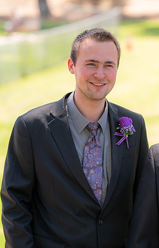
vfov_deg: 11.5
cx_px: 100
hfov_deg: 7.4
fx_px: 1230
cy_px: 74
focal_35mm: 181
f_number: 2.5
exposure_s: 1/800
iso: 100
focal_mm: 85
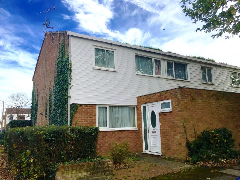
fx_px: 201
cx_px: 120
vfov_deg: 48.2
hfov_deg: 61.7
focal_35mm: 29
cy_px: 90
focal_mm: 4.15
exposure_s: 1/962
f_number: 2.2
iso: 25
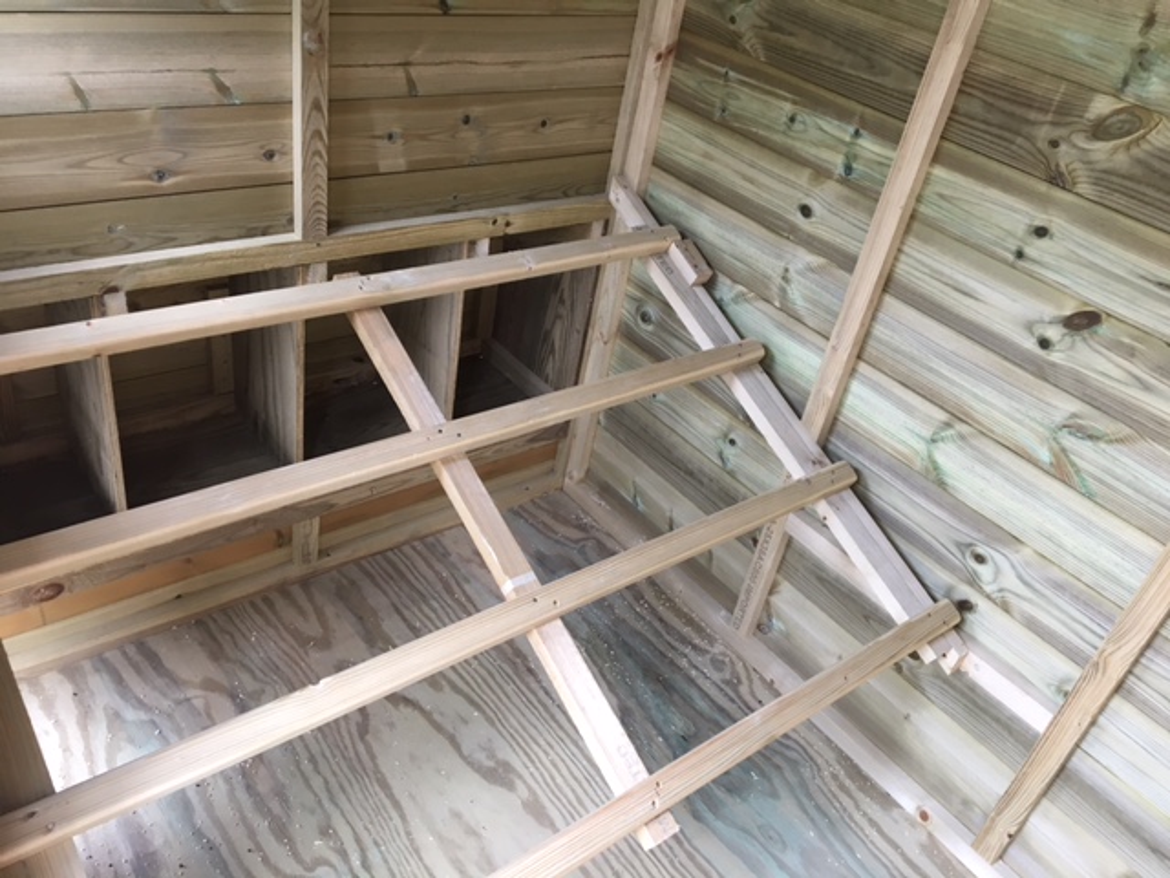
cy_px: 439
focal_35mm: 29
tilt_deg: -34.2
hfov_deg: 61.7
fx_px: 980
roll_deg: -10.3
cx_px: 585
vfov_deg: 48.2
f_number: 2.2
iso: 80
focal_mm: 4.15
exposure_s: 1/33
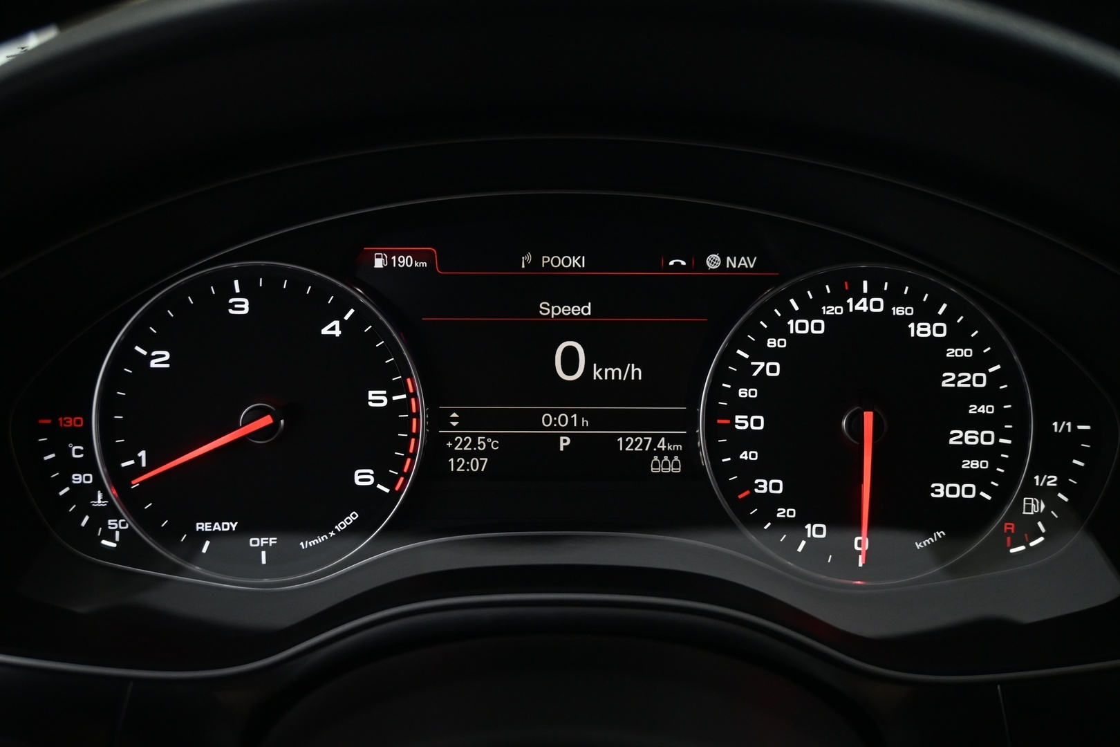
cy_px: 374
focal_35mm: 32
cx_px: 560
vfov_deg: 41.7
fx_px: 980
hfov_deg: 59.5
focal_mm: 21
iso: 1600
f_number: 4
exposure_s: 1/20
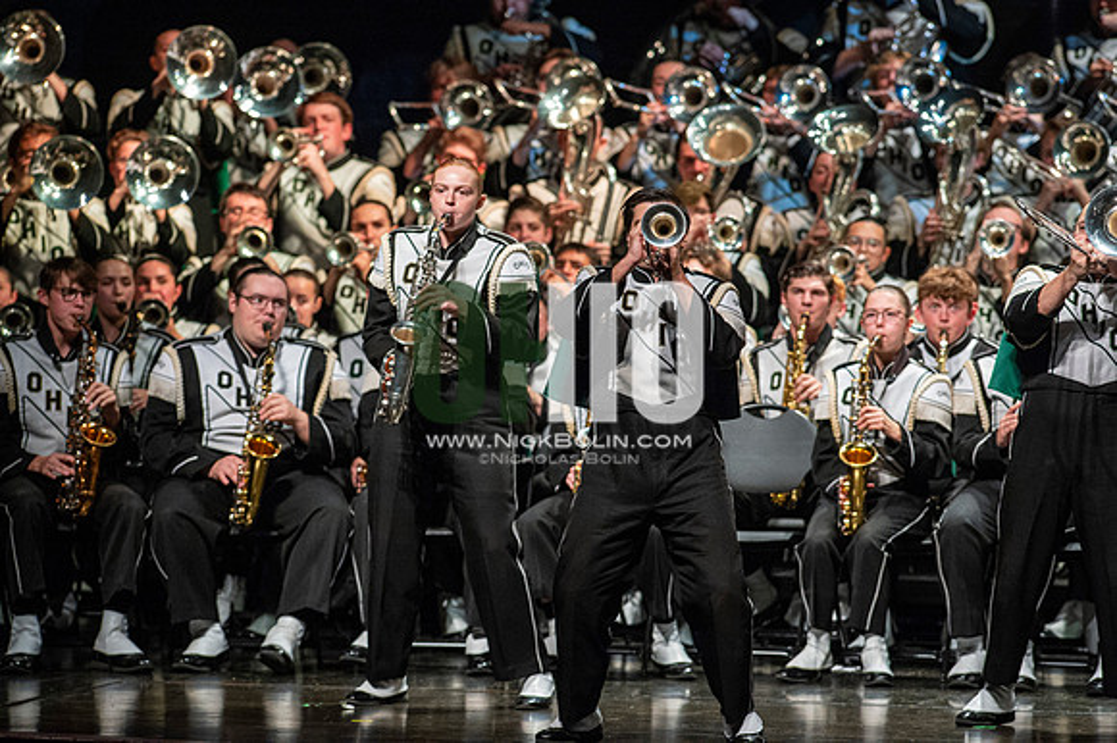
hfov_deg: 6.9
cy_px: 372
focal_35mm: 300
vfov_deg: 4.6
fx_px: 9303
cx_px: 558
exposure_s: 1/400
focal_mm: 300
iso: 5000
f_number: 5.6
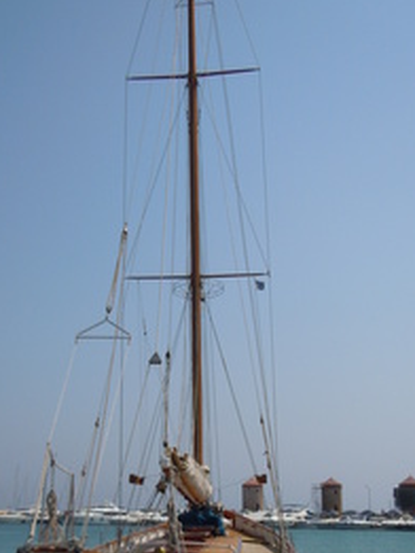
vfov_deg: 40.6
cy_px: 375
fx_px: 735
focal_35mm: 46
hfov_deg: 31.5
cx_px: 172
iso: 100
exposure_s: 1/640
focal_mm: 5.4
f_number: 7
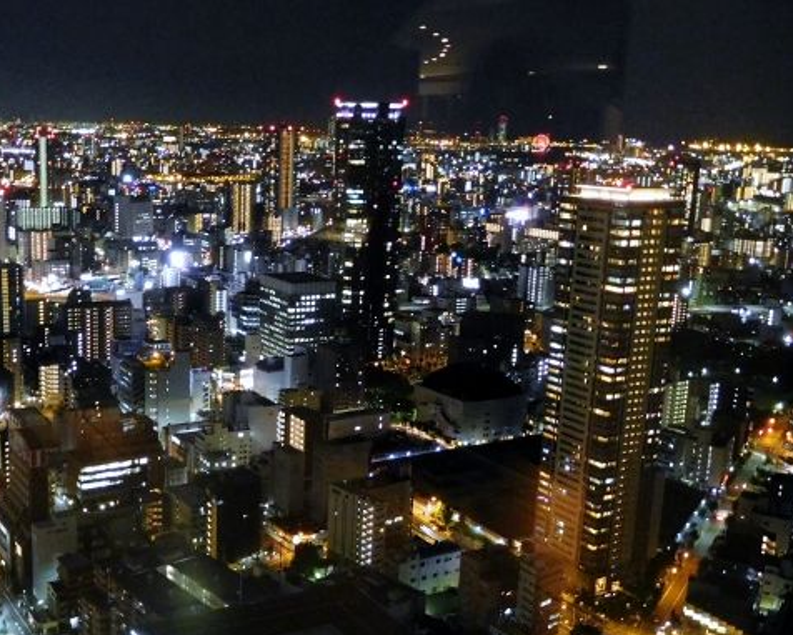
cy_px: 340
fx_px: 962
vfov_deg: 36.5
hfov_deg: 44.0
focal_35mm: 41
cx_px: 250
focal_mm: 4.5
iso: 800
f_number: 3.4
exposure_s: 1/2.5
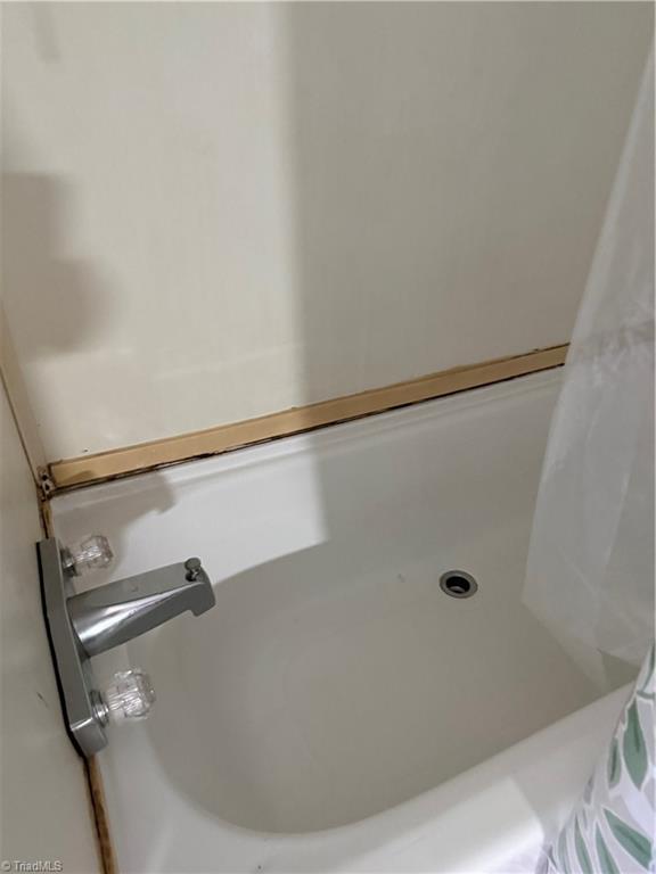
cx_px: 328
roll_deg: -2.1
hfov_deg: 56.8
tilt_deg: -32.4
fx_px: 606
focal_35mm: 24
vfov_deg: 71.6
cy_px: 437
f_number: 1.78
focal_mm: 6.76
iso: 1000
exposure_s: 1/40
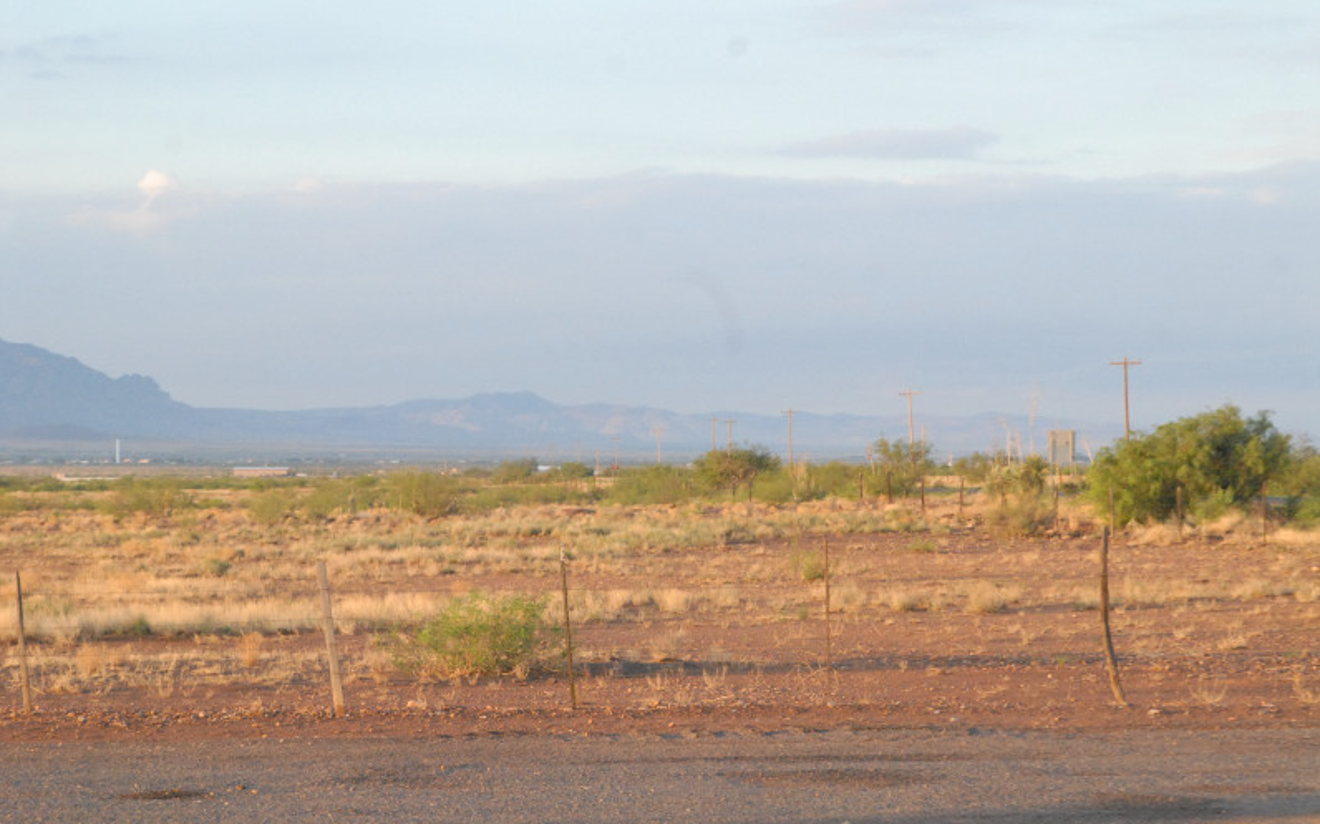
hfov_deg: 18.1
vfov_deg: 11.3
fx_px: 4154
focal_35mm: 116
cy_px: 417
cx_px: 660
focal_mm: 75
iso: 1600
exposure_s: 1/320
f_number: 9
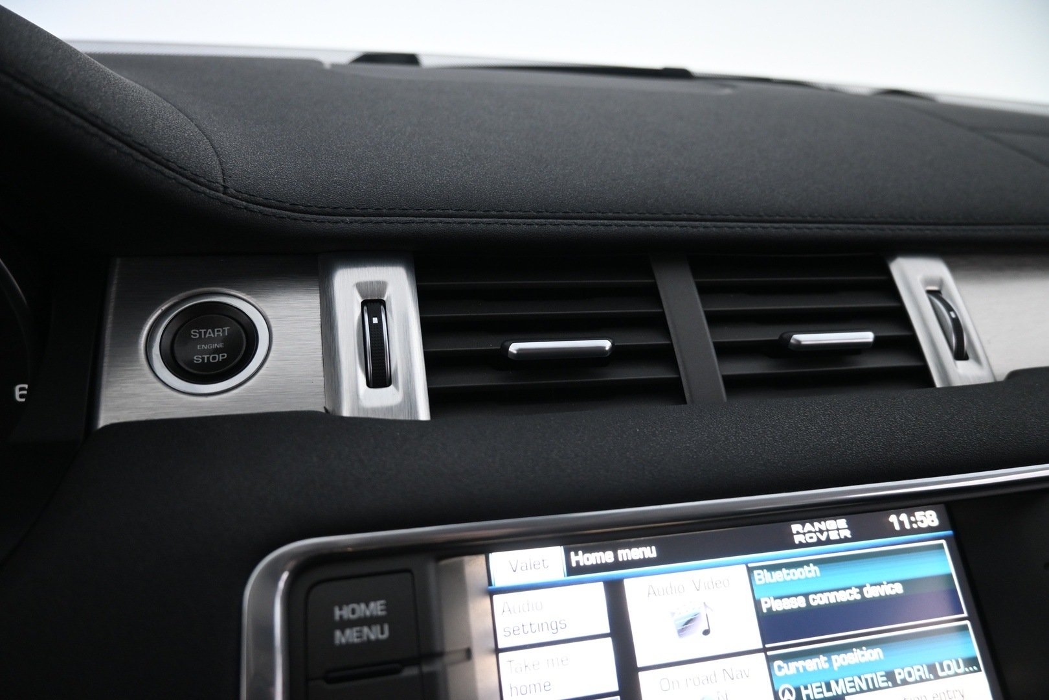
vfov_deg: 53.1
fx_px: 699
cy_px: 350
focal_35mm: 24
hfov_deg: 73.7
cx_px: 524
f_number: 3.5
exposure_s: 1/25
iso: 1000
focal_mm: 16
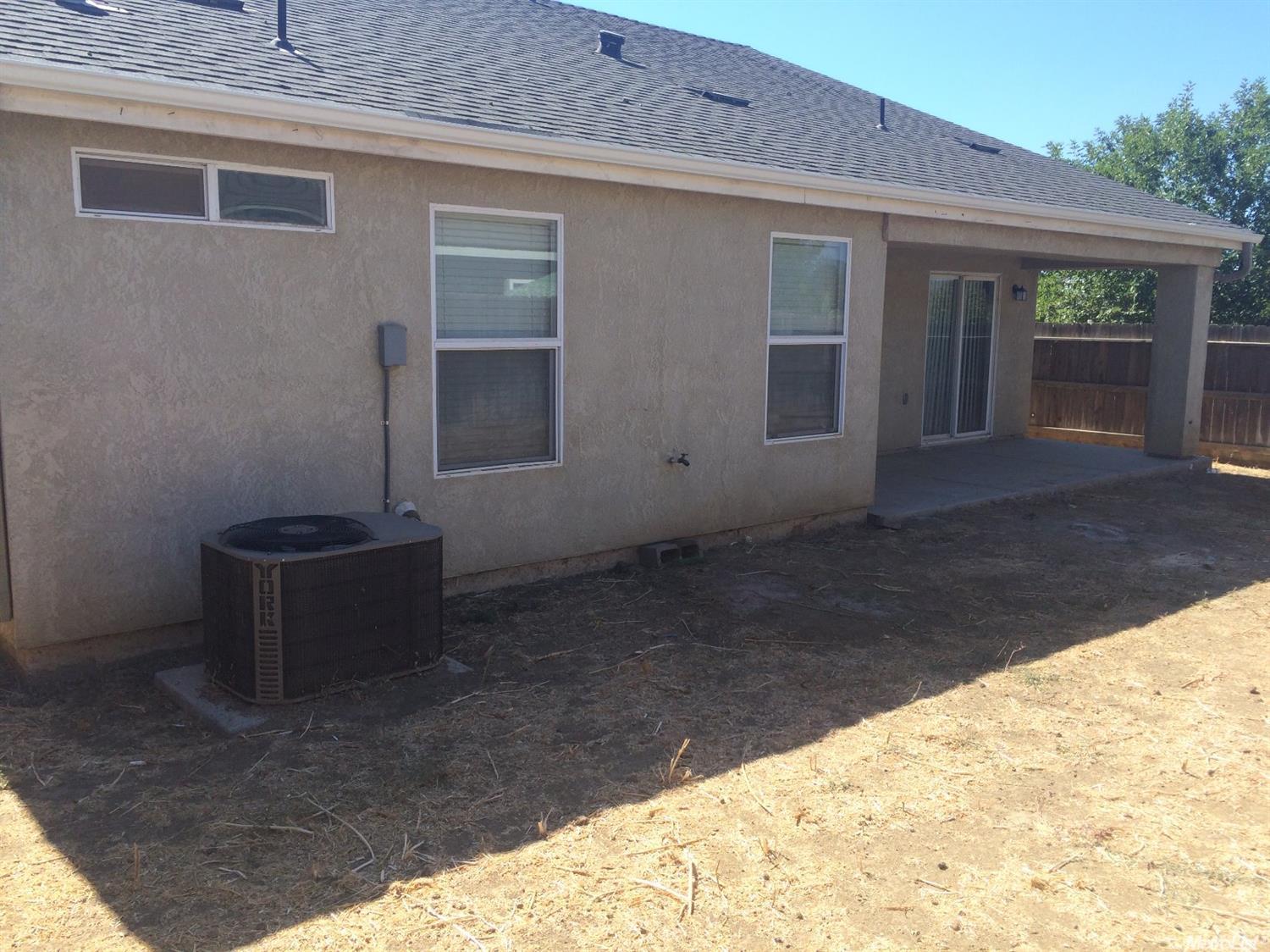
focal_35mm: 29
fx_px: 1064
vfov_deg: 48.2
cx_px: 635
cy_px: 476
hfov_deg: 61.7
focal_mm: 4.15
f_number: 2.2
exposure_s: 1/1140
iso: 40
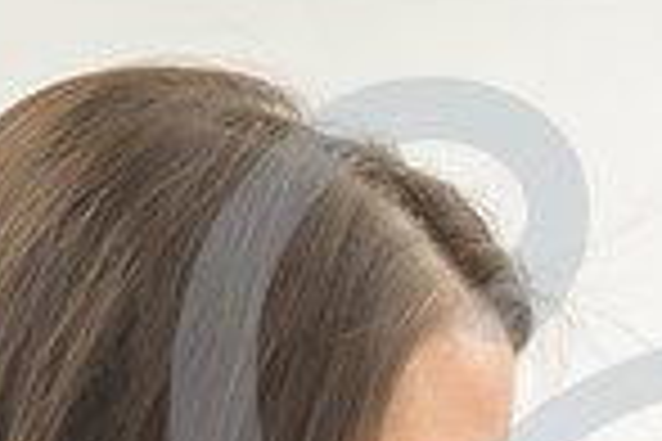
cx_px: 320
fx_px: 3953
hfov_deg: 9.6
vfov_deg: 6.2
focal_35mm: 215
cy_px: 837
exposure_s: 1/125
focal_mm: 70
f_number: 2.8
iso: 250
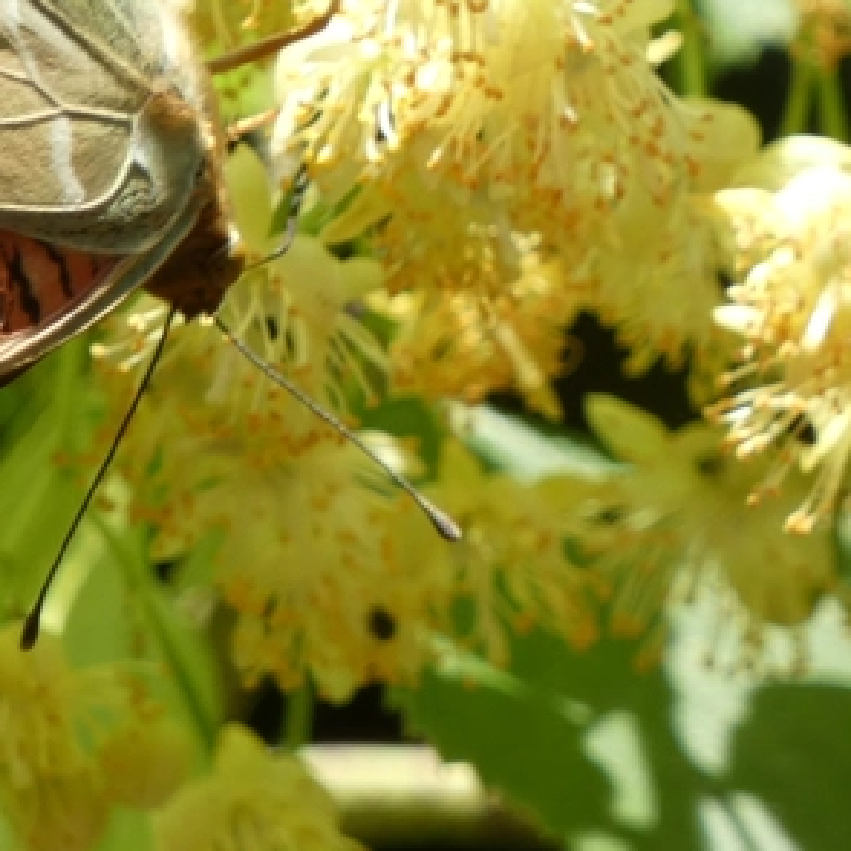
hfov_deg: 1.2
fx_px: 41498
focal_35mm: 1492
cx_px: 115
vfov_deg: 1.2
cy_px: 167
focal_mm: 139.4
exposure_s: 1/160
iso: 80
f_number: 5.6
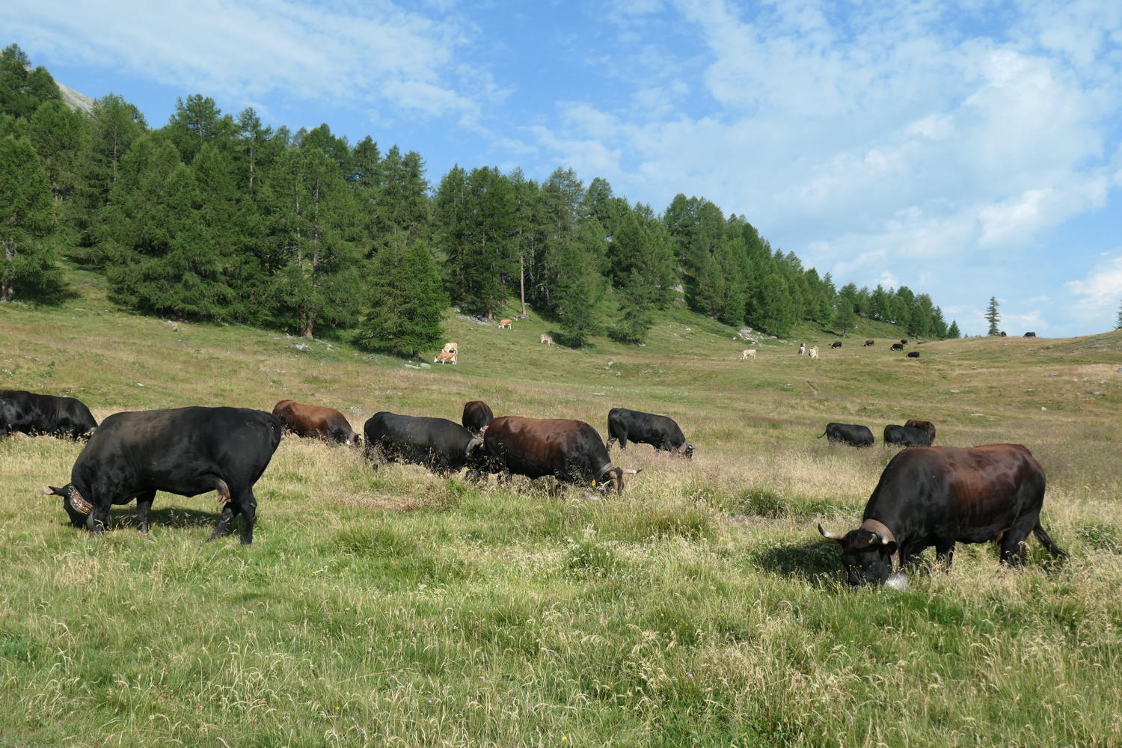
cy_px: 374
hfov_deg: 61.9
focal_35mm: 30
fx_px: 935
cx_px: 561
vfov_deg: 43.6
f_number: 5
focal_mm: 11.1
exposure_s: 1/1000
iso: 200
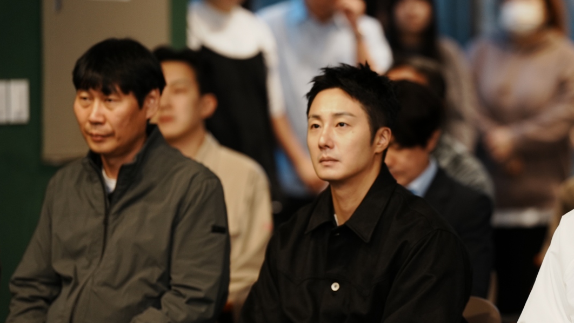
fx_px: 3243
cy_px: 196
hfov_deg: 10.1
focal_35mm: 213
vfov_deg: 5.7
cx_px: 418
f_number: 1.8
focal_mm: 135
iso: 500
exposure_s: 1/125
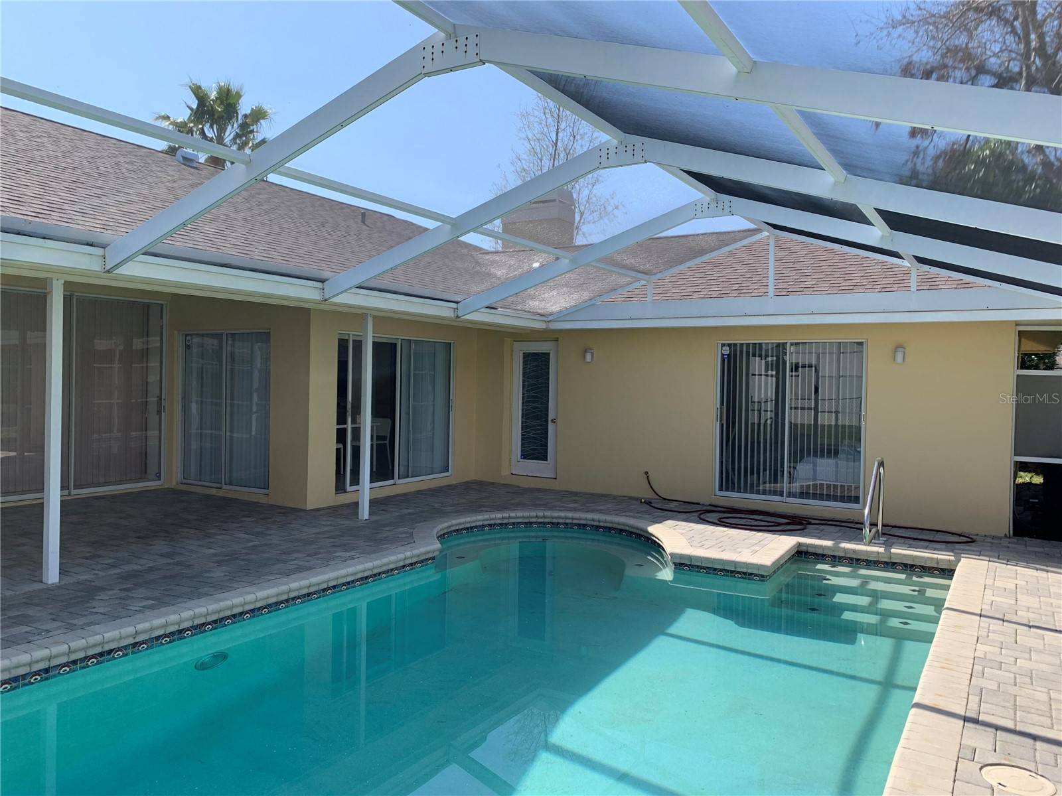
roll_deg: -2.3
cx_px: 531
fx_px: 798
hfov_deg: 67.3
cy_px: 398
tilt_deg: -1.4
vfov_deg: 53.1
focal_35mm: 26
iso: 25
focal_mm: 4.25
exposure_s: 1/1032
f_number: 1.8
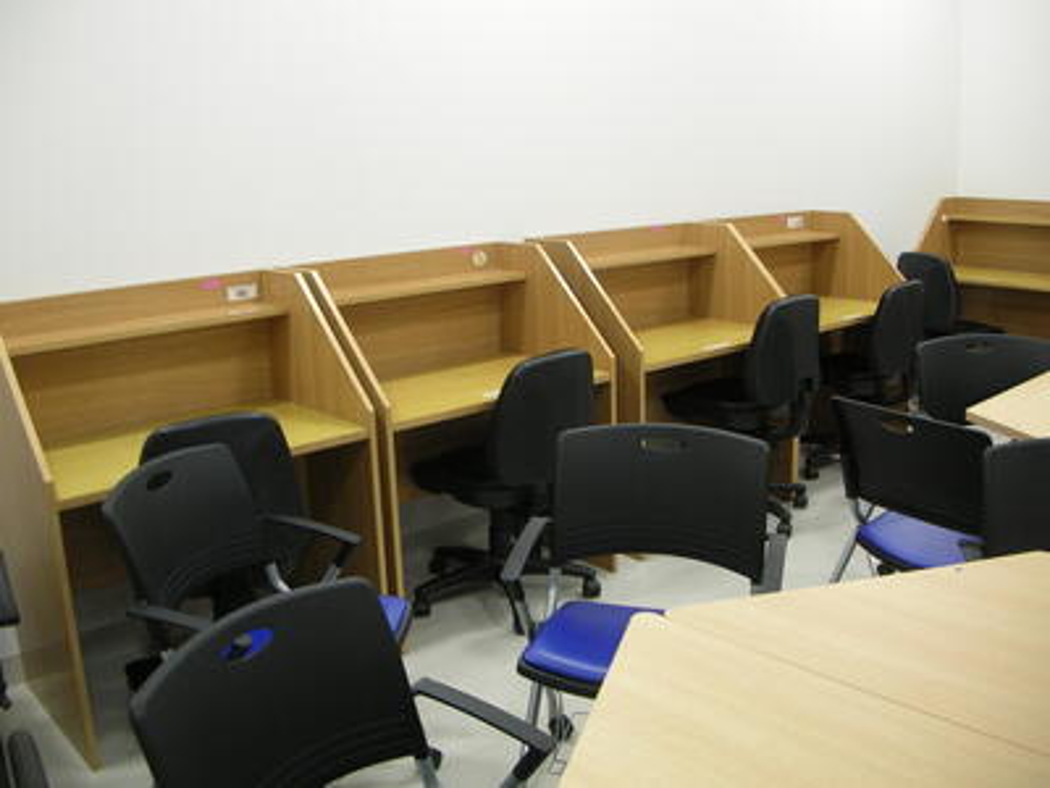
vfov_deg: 40.7
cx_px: 525
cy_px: 394
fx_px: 1062
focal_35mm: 35
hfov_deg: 52.6
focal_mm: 5.8
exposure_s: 1/12.1
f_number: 2.8
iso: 50
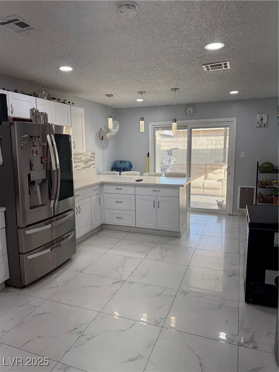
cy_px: 186
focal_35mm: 24
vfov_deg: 71.6
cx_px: 140
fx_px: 258
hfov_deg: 56.8
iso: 80
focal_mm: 6.76
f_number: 1.78
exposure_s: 1/170
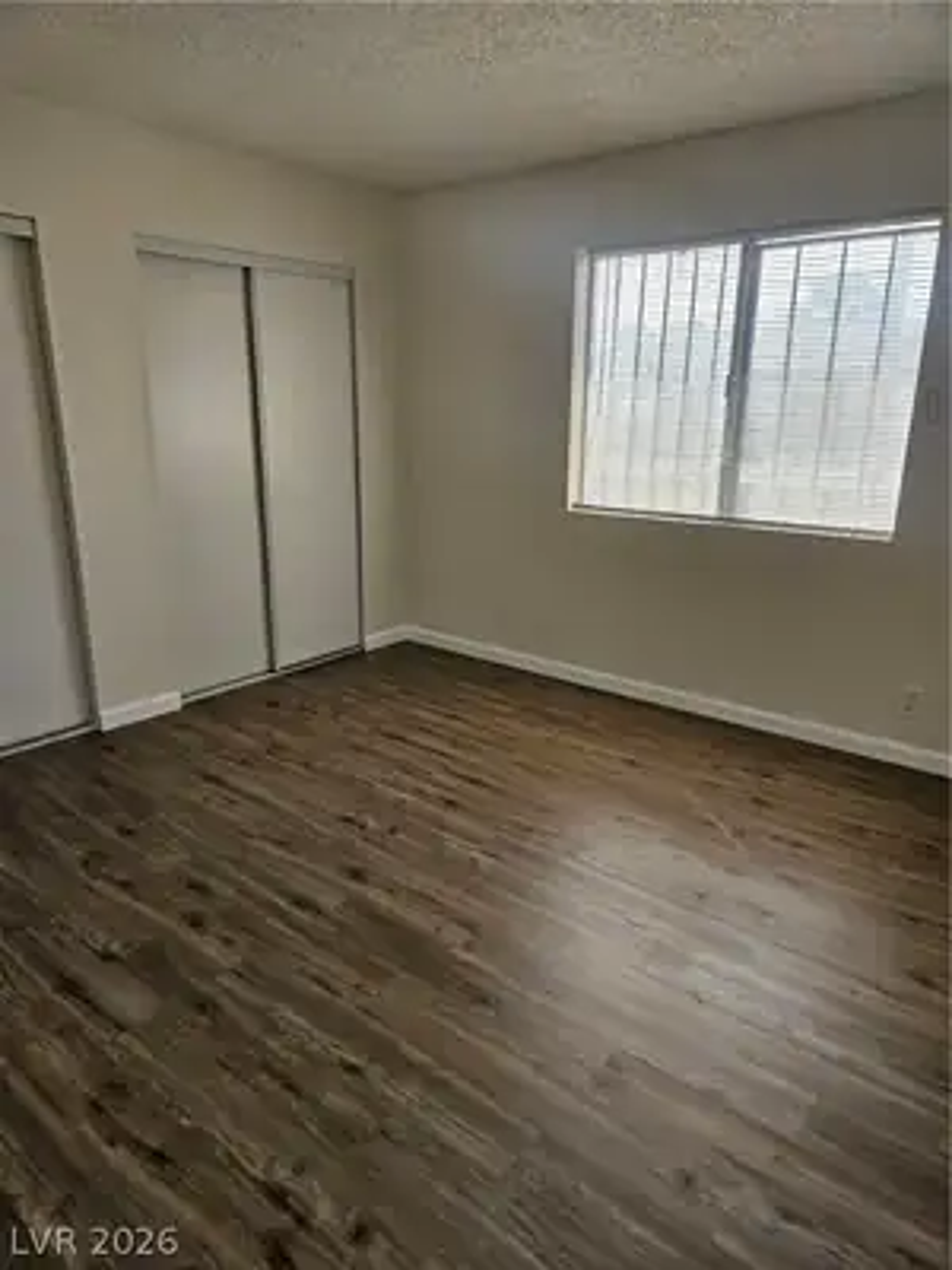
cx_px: 476
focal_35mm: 23
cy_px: 635
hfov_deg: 58.9
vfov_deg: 73.9
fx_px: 843
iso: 320
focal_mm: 5.4
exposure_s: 1/170
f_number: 1.8
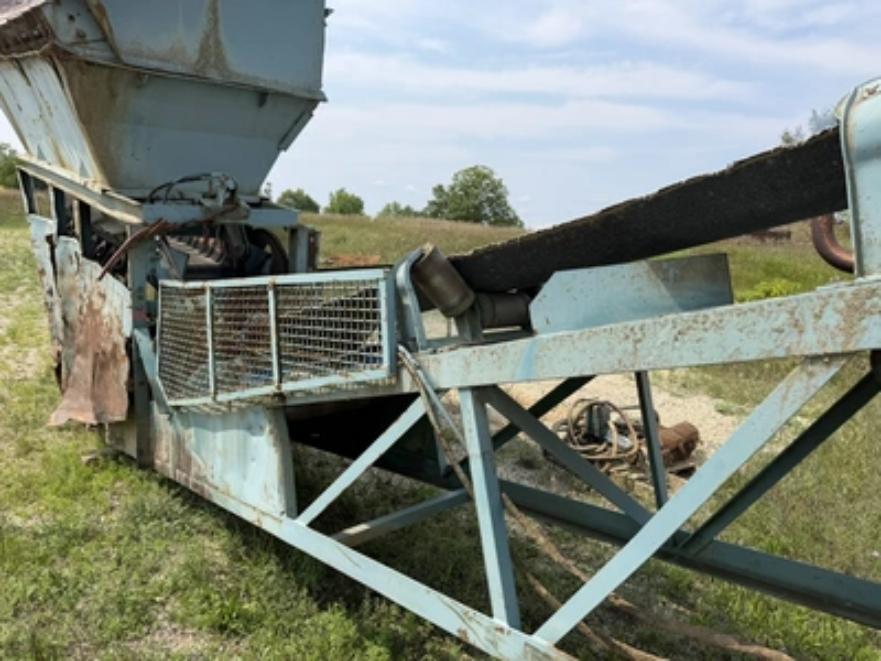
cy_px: 330
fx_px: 611
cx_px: 440
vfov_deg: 56.8
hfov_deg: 71.6
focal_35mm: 24
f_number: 1.78
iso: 80
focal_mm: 6.76
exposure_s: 1/4405
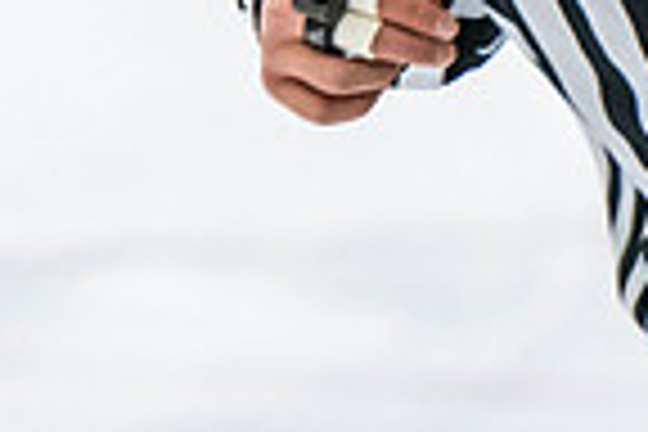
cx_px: 559
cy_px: -679
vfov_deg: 1.5
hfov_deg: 2.3
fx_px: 16307
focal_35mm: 906
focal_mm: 175
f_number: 2.8
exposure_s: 1/640
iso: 3200
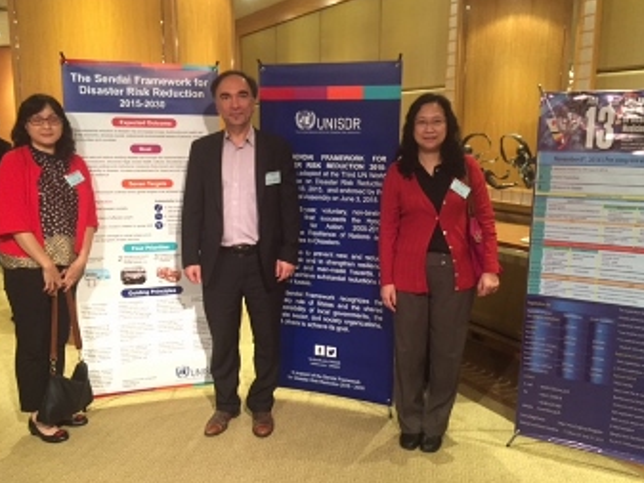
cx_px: 334
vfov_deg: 45.5
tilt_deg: -10.0
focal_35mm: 31
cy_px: 241
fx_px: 577
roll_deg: -1.3
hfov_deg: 58.3
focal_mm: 4.15
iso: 250
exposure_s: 1/20
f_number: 2.2
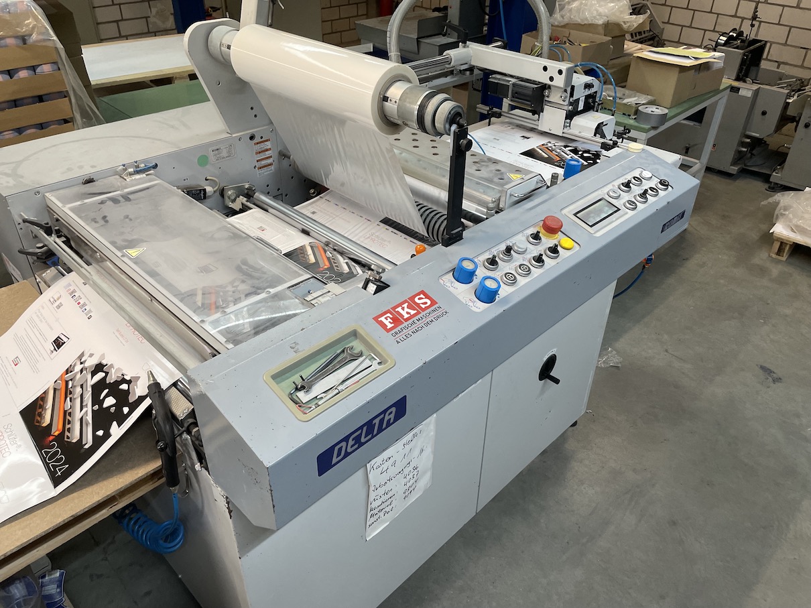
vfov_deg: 53.0
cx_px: 406
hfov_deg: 67.3
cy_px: 304
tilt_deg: -33.5
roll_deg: -2.3
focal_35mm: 26
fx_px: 609
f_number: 1.6
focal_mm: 4.2
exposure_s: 1/100
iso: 125
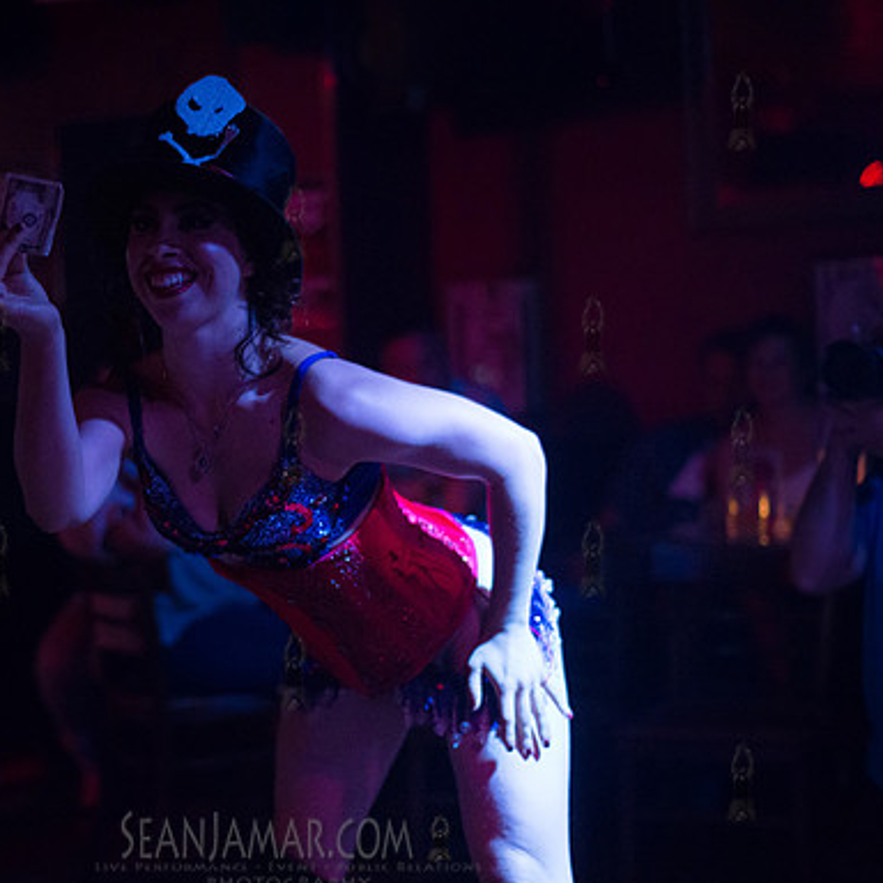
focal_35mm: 68
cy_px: 470
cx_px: 252
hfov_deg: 25.1
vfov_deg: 25.4
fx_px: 1962
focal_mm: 50
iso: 4000
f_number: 1.8
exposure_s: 1/400
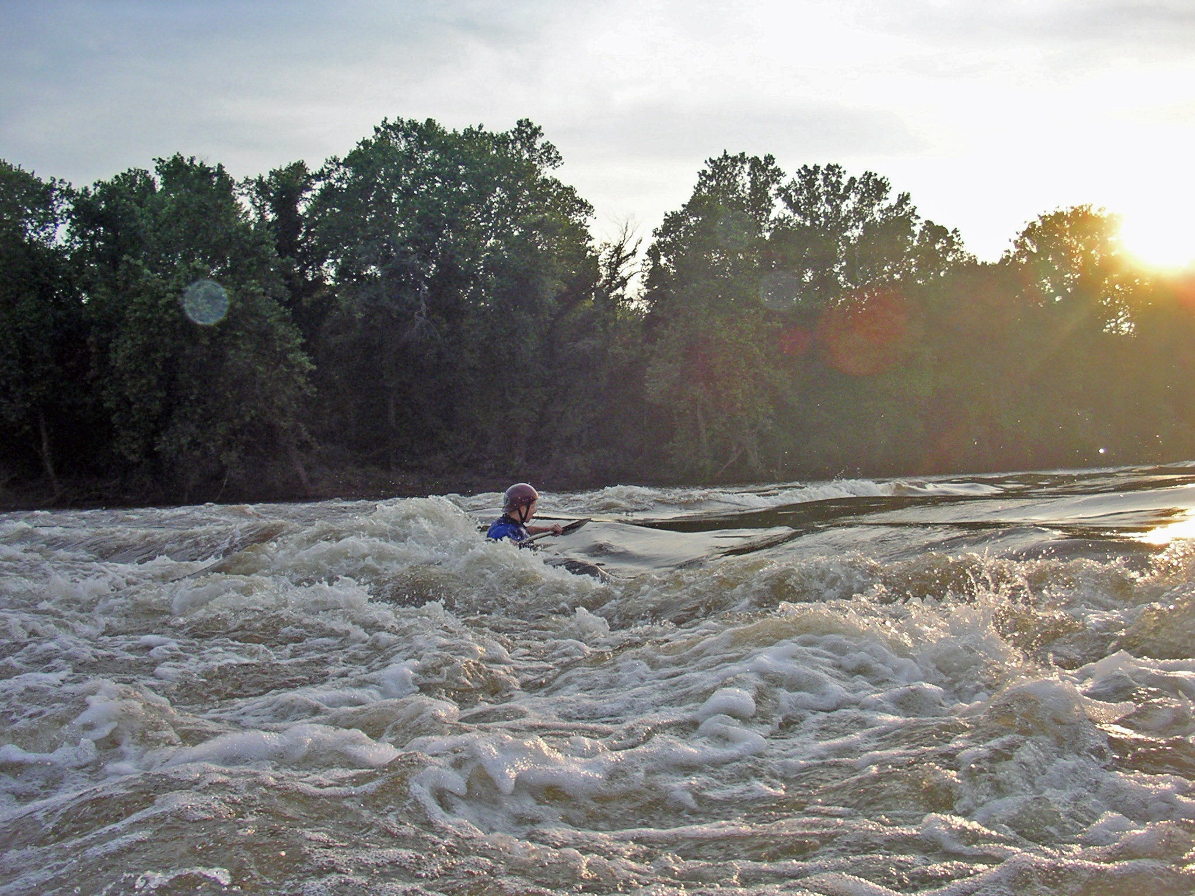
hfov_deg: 50.1
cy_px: 448
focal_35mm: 37
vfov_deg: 38.7
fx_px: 1277
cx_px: 598
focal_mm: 5.7
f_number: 2.8
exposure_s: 1/320
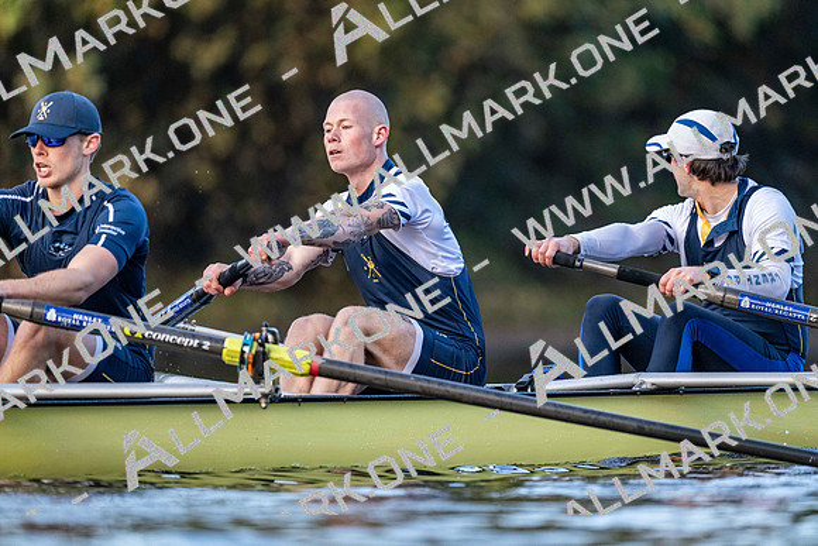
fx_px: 13636
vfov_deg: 2.3
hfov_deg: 3.4
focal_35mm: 600
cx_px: 409
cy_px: 273
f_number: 4
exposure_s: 1/2500
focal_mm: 600
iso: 3200
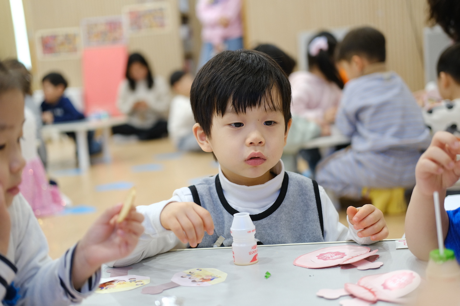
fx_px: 677
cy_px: 153
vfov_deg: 25.5
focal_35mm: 53
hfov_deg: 37.5
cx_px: 230
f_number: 2
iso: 1000
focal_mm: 35
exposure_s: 1/160
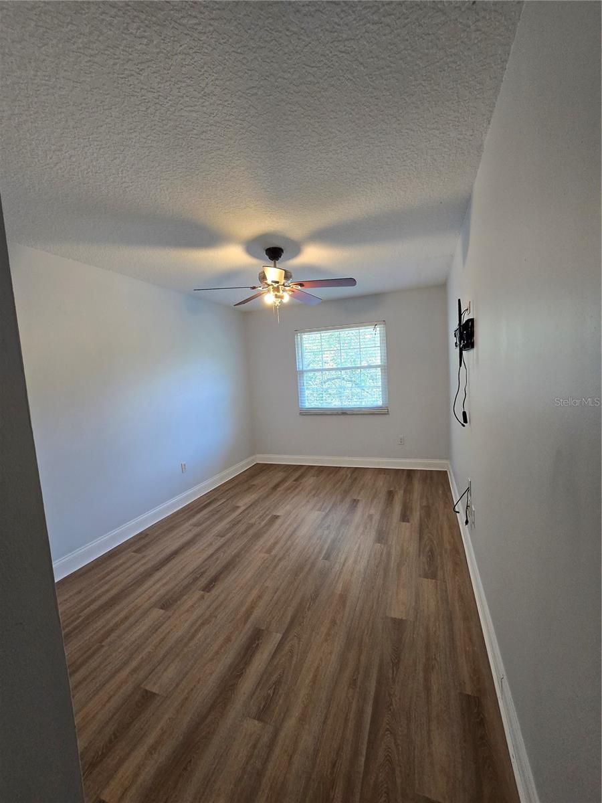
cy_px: 402
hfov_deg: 89.9
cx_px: 301
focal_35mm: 13
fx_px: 301
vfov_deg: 106.2
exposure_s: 1/60
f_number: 2.2
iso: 200
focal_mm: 2.2
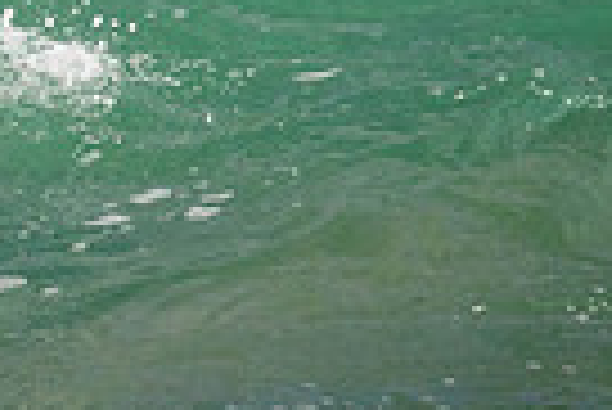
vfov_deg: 0.4
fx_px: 58133
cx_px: -508
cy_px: -277
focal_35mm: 3416
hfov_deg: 0.6
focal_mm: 800
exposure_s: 1/2000
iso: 1250
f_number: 11
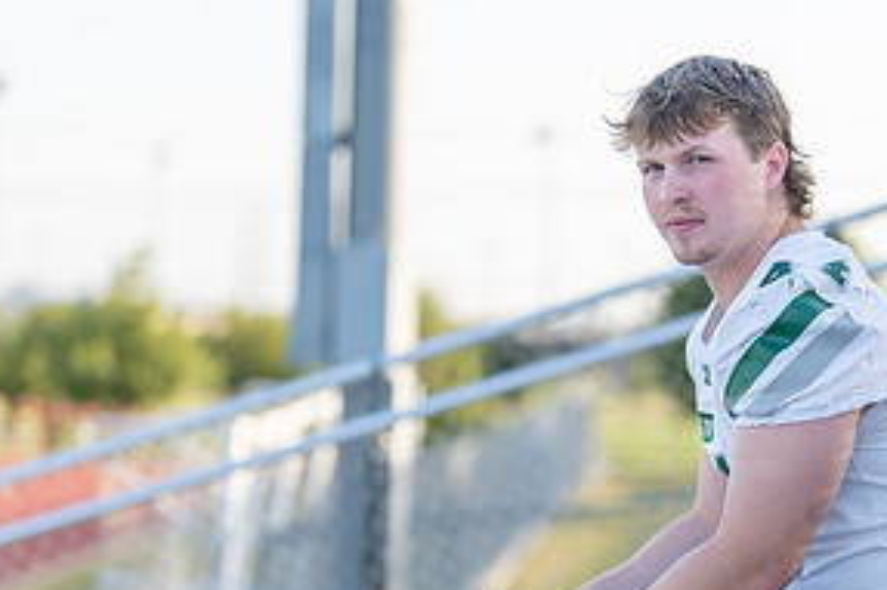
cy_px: 542
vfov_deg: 10.4
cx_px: 728
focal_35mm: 131
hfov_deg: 15.5
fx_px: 3226
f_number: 1.2
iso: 100
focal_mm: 50
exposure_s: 1/1600
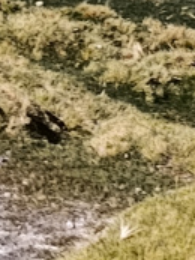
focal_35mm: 478
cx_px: -430
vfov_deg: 4.0
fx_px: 3586
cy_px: -448
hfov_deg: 3.0
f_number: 1.6
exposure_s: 1/1116
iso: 50
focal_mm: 6.14
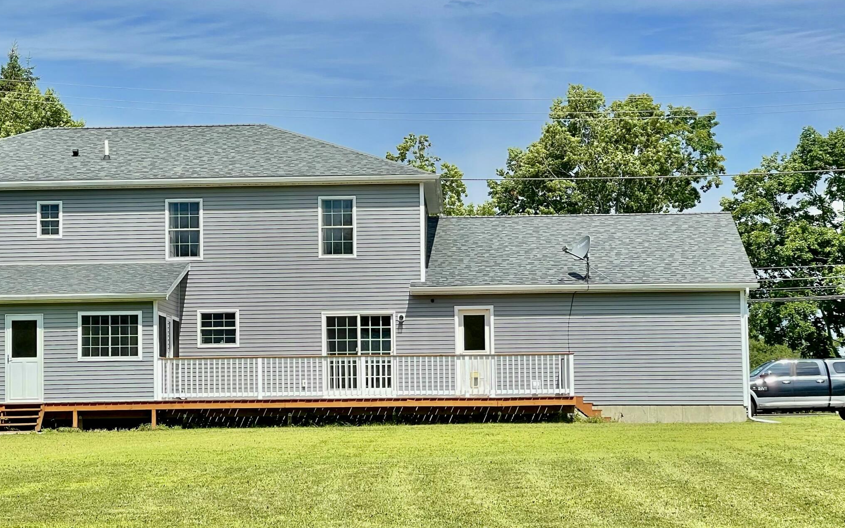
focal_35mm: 100
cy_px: 249
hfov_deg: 20.7
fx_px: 2303
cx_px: 304
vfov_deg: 13.1
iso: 20
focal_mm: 7.5
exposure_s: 1/727
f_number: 2.2
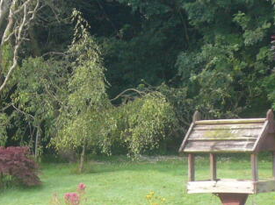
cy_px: 163
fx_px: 1095
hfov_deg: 14.3
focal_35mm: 138
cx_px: 65
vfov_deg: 10.7
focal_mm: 8.1
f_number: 3.6
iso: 125
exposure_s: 1/160
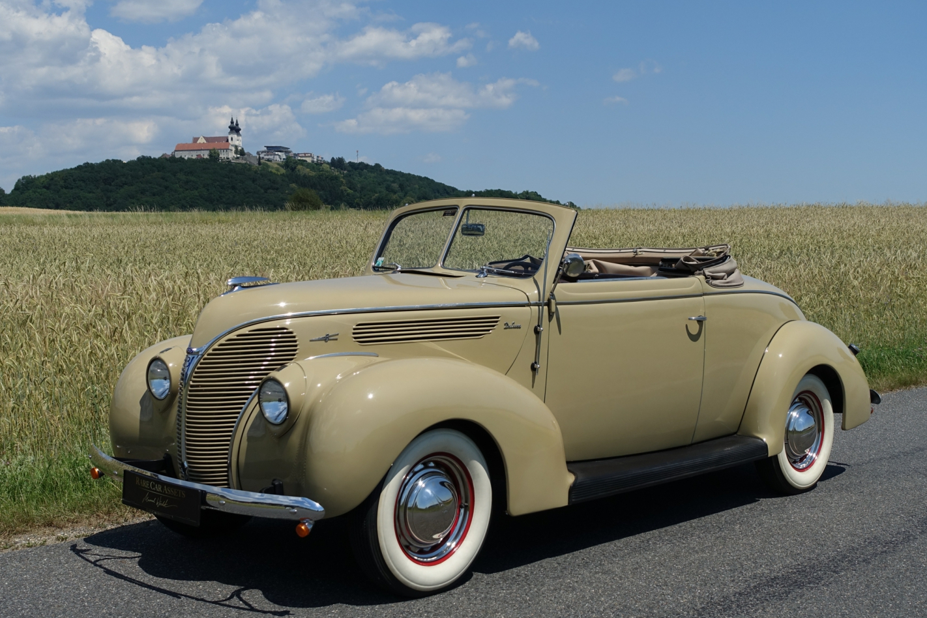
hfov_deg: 40.3
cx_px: 458
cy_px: 319
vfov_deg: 27.5
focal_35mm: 49
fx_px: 1262
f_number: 4
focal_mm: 15.94
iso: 125
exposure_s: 1/250
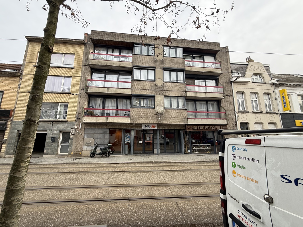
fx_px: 123
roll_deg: -1.6
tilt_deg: +11.5
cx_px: 152
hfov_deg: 102.1
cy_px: 114
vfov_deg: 85.7
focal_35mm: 14
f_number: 2.2
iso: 50
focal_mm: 2.22
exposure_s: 1/110
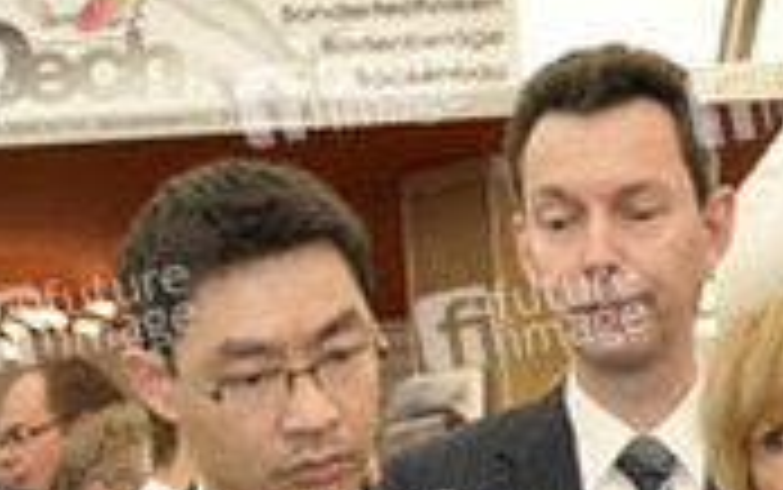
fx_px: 2199
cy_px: 656
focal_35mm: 103
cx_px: 410
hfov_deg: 20.2
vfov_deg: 12.3
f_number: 5
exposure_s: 1/60
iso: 400
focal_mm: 26
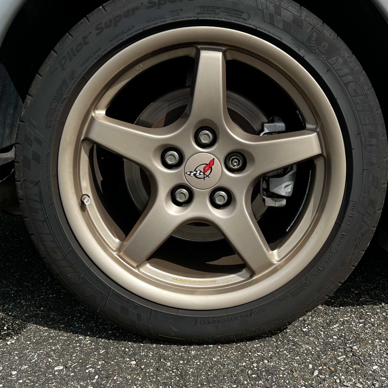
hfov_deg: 40.9
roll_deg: +0.5
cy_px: 161
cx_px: 210
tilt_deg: -9.5
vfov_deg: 40.8
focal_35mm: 41
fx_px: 520
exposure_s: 1/3165
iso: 50
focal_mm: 5.7
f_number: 1.5
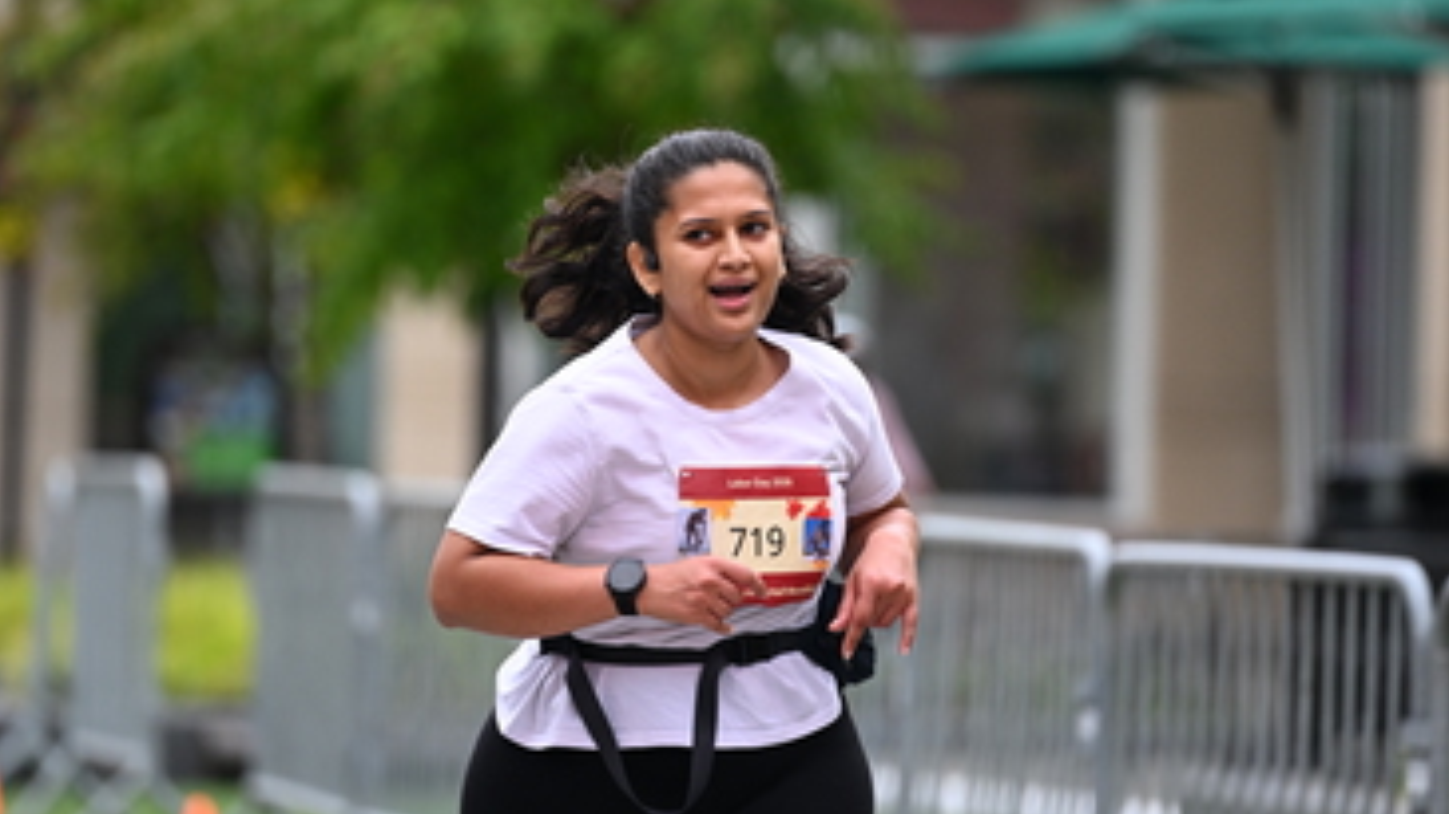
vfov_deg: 3.8
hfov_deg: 6.8
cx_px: 724
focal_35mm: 316
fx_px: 12137
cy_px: 349
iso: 400
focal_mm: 200
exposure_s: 1/1250
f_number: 2.8
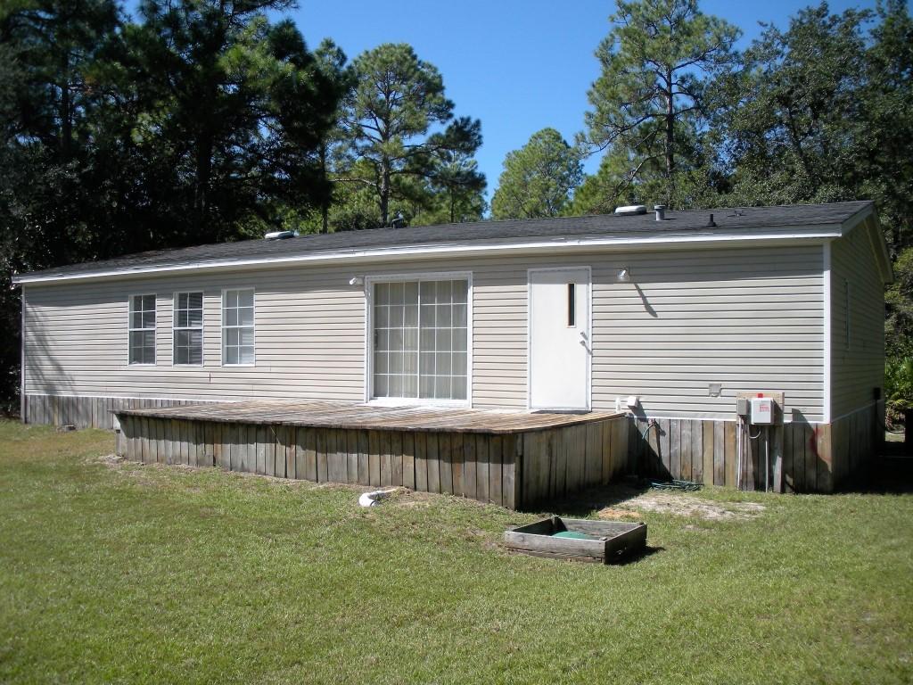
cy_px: 342
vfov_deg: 39.7
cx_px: 456
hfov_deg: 51.4
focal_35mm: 36
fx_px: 950
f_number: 3.5
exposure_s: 1/530
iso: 64
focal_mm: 6.3
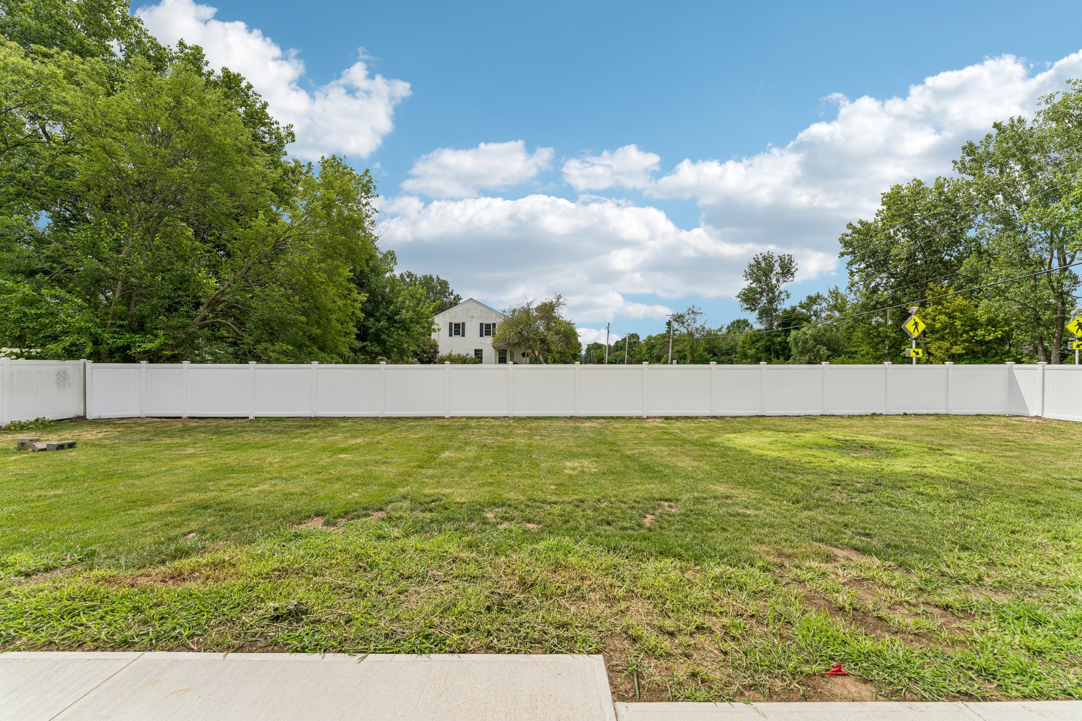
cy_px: 360
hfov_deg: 104.3
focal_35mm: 14
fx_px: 421
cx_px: 541
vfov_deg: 81.2
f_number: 8
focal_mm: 14
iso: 200
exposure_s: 1/640
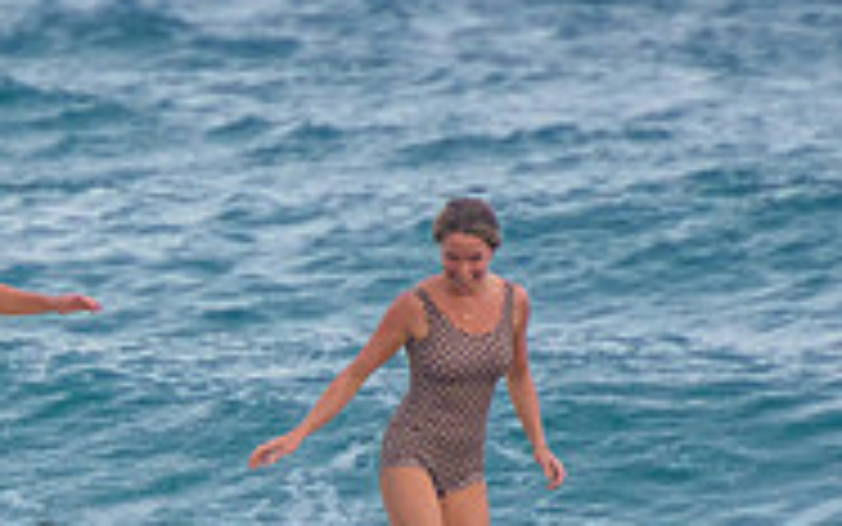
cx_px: -5
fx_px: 44646
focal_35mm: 1945
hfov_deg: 1.1
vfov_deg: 0.7
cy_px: 555
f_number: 5.6
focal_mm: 400
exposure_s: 1/1600
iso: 800
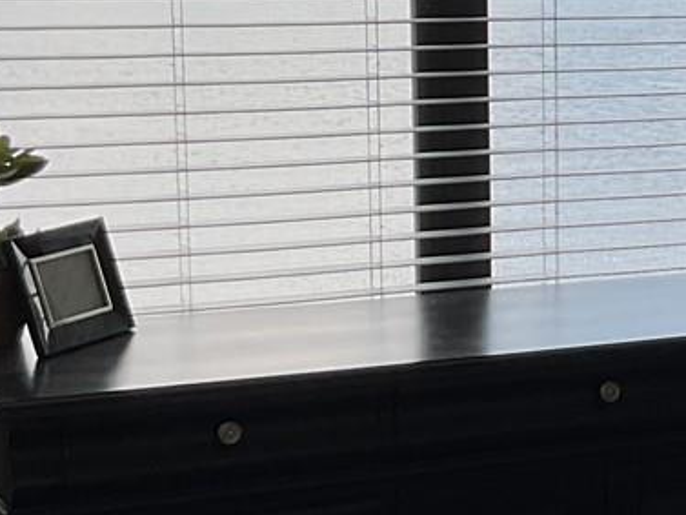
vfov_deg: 12.1
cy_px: 242
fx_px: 2438
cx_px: 948
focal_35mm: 123
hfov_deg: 15.1
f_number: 1.8
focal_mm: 3
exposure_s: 1/176
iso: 16
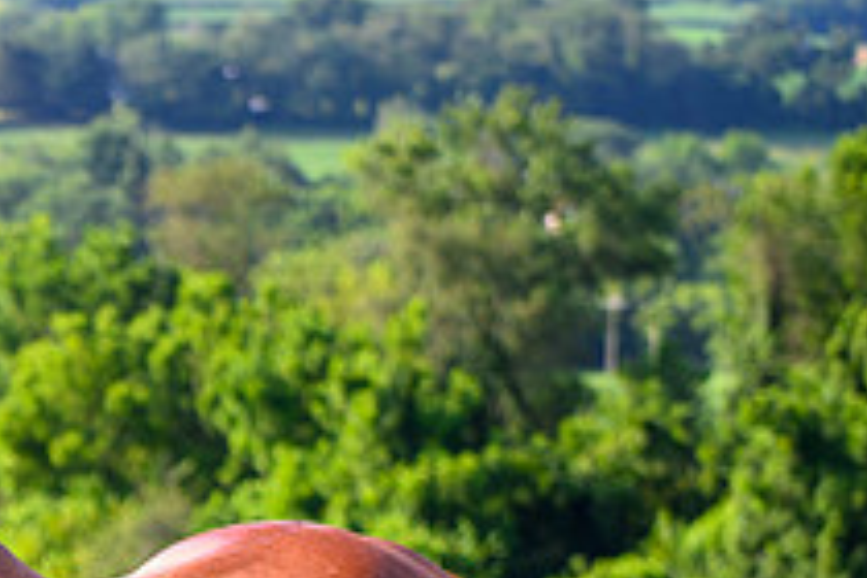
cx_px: -140
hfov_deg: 10.5
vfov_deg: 7.1
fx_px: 4648
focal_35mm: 193
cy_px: 692
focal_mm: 70
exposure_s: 1/800
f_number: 2.8
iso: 100
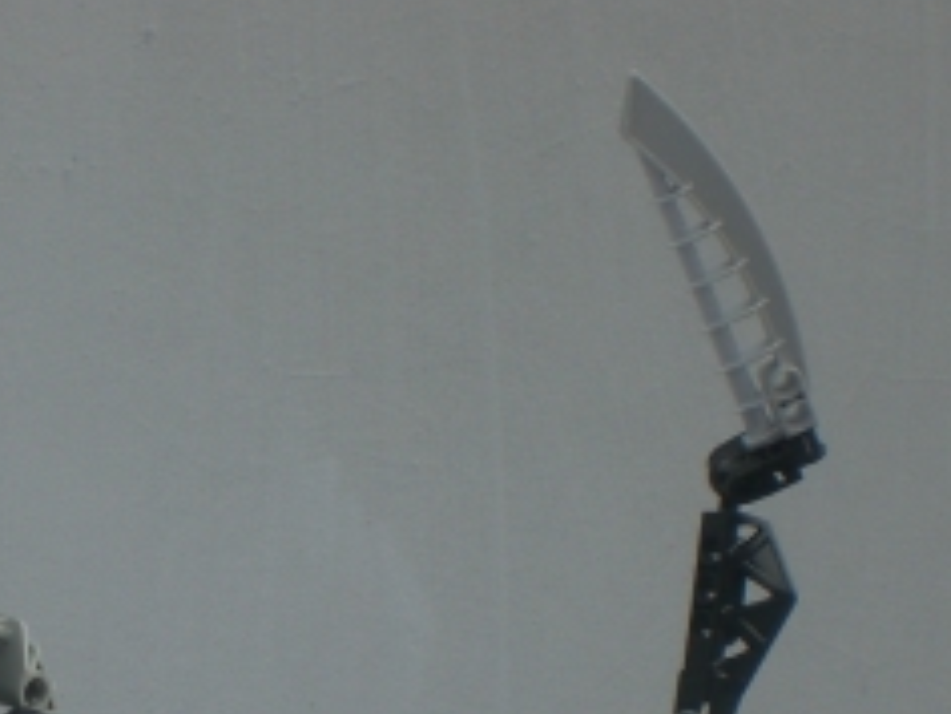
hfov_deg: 18.8
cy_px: 904
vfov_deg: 13.9
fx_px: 2830
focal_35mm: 103
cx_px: 97
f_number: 4.4
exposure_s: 1/320
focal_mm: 6.3
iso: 50
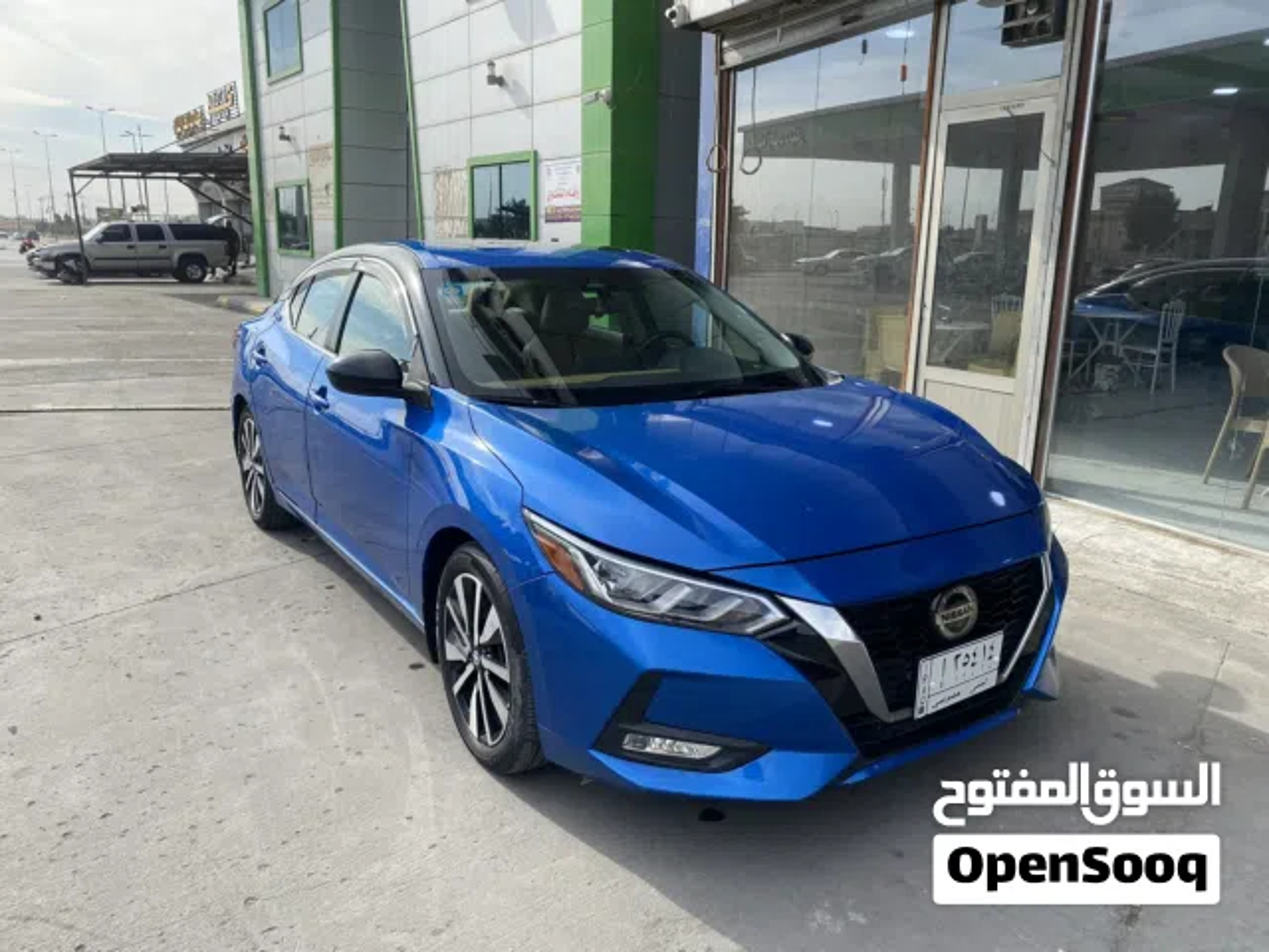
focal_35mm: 26
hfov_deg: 67.3
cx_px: 634
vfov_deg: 53.1
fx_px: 953
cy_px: 476
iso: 32
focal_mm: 4.25
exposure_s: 1/1447
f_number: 1.8
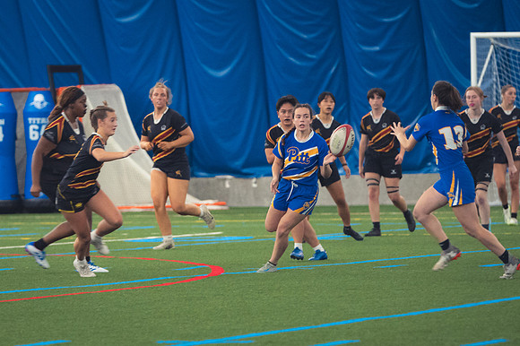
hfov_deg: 6.0
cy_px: 202
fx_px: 4968
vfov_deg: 4.0
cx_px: 137
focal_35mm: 344
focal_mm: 150
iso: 2800
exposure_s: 1/320
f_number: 2.8
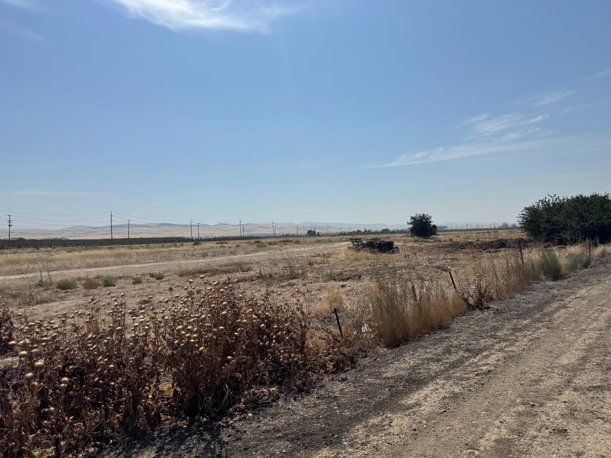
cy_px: 229
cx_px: 306
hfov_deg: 71.6
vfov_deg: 56.8
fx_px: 424
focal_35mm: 24
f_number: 1.78
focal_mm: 6.76
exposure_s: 1/12346
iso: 80
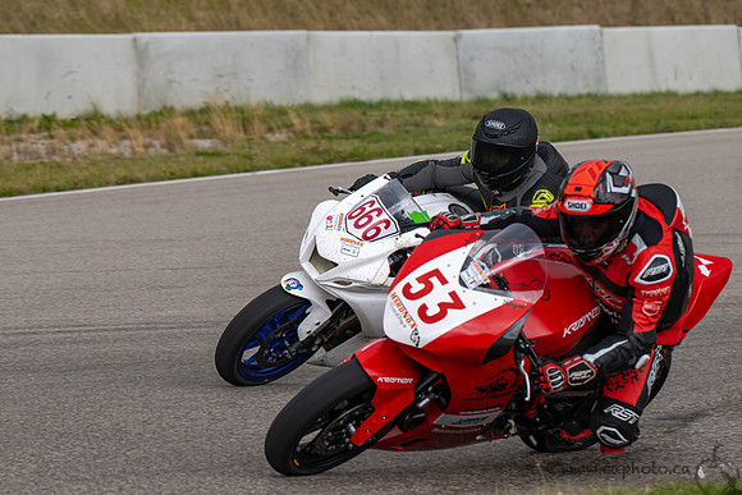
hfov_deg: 9.1
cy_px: 310
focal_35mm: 225
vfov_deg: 6.1
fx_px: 4647
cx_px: 374
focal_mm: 180
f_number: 6.3
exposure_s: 1/1250
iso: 640
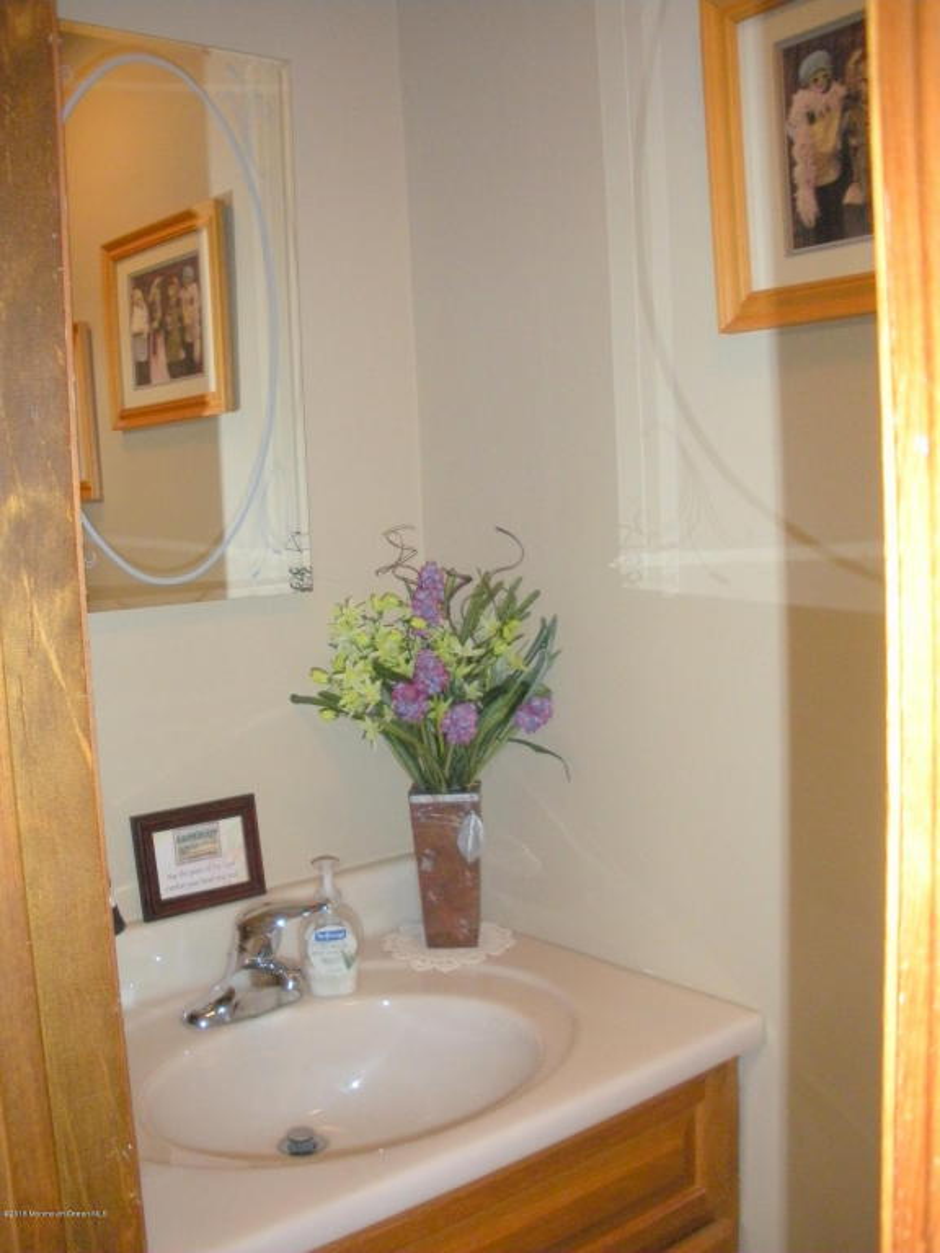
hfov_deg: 40.7
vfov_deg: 52.6
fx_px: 1267
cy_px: 626
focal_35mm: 35
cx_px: 470
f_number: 3.5
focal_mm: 6.3
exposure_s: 1/60
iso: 400
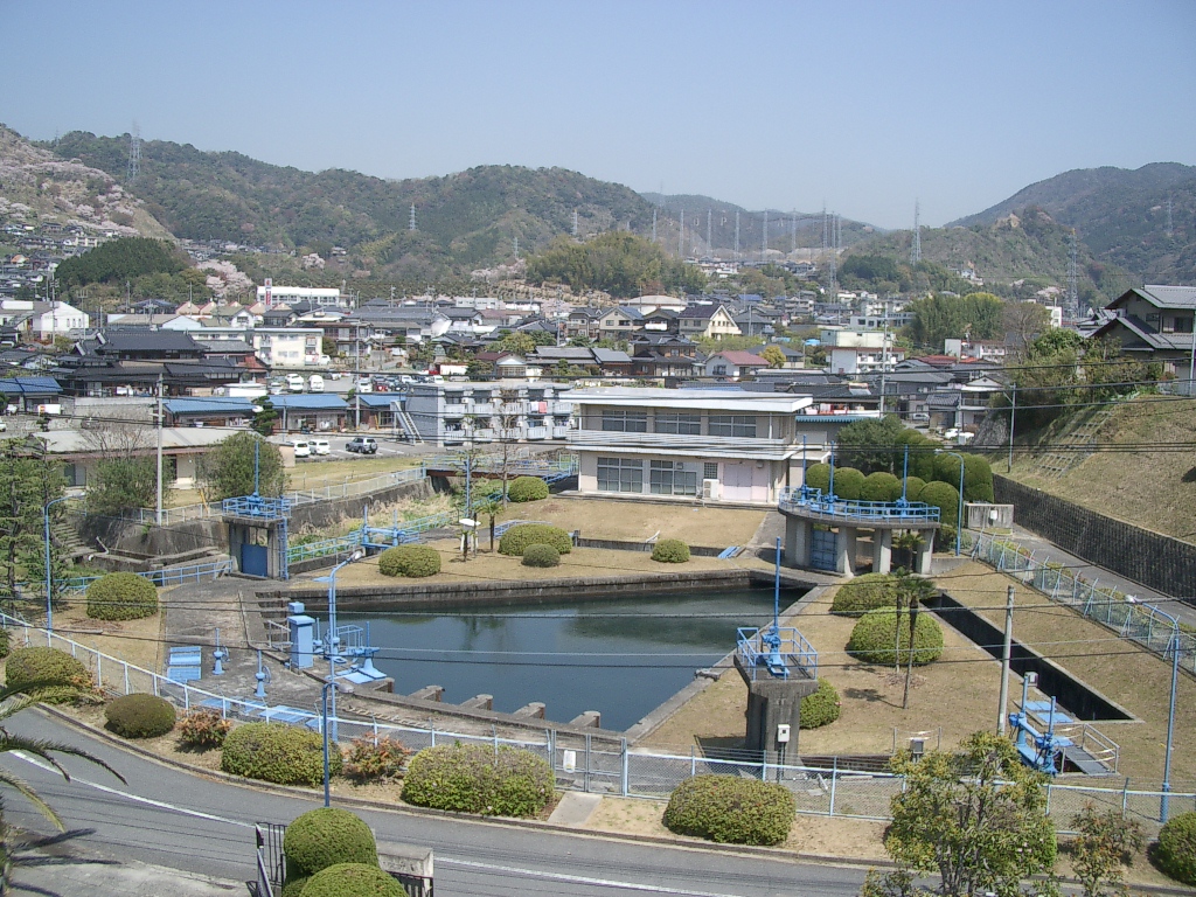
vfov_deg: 40.7
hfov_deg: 52.6
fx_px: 1209
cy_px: 448
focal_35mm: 35
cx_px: 598
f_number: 4.3
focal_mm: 5.8
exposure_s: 1/400
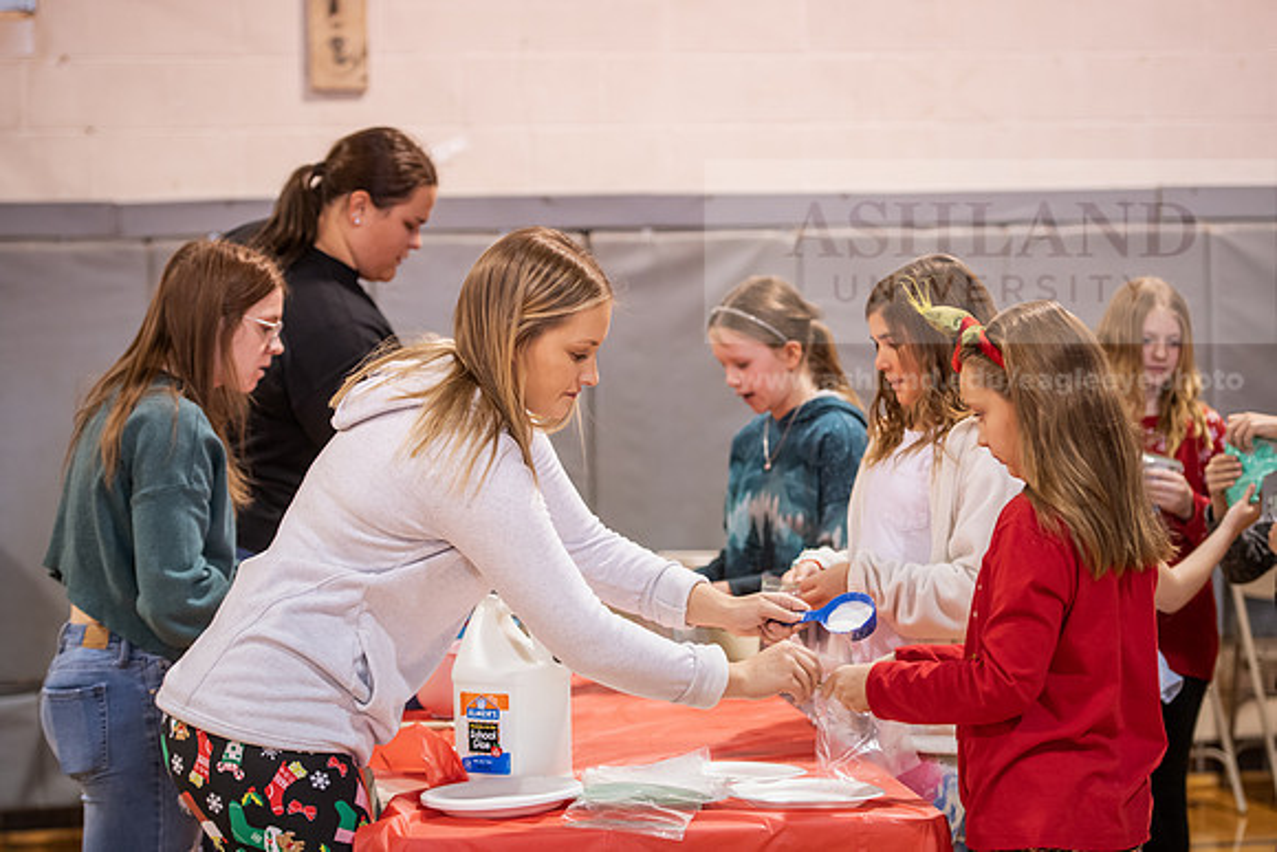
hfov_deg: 23.6
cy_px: 426
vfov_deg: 15.9
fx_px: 3051
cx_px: 638
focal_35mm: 86
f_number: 3.2
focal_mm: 86
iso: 1250
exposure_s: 1/200
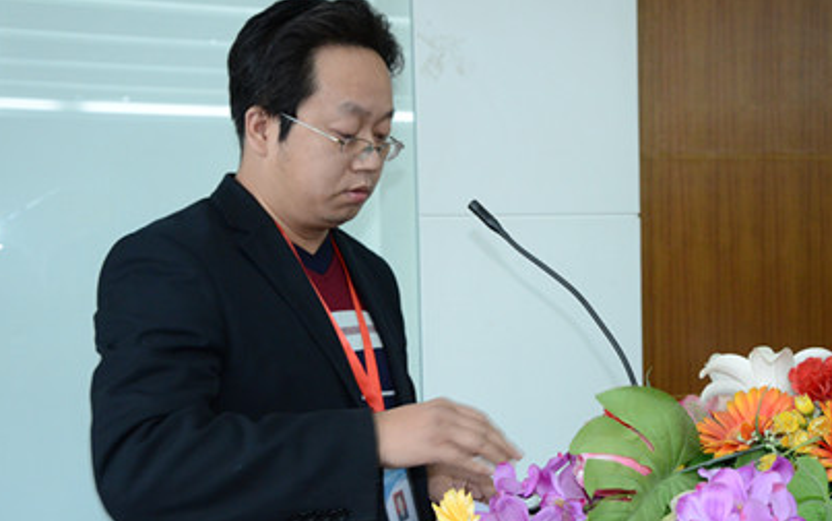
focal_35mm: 53
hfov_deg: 38.0
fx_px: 1202
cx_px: 510
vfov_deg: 24.4
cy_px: 320
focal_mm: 28
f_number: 6.3
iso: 2000
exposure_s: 1/80
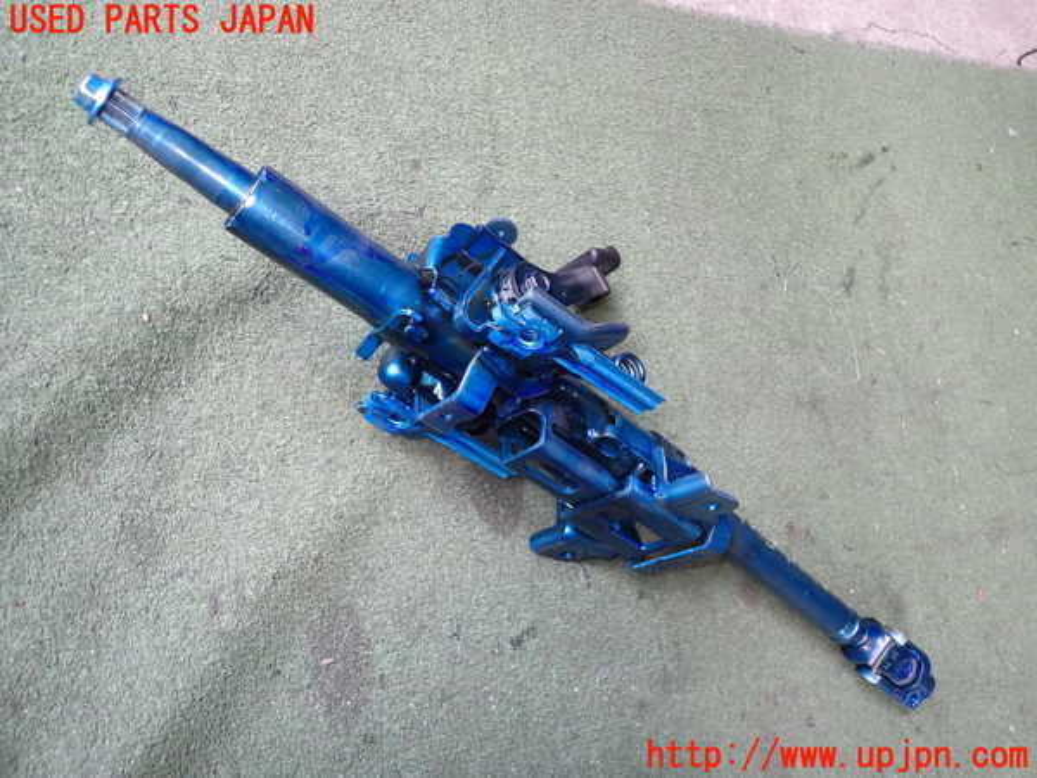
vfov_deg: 54.9
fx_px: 749
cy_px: 389
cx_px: 518
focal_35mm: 25
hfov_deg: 69.4
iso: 200
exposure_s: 1/80
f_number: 2
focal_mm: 4.5
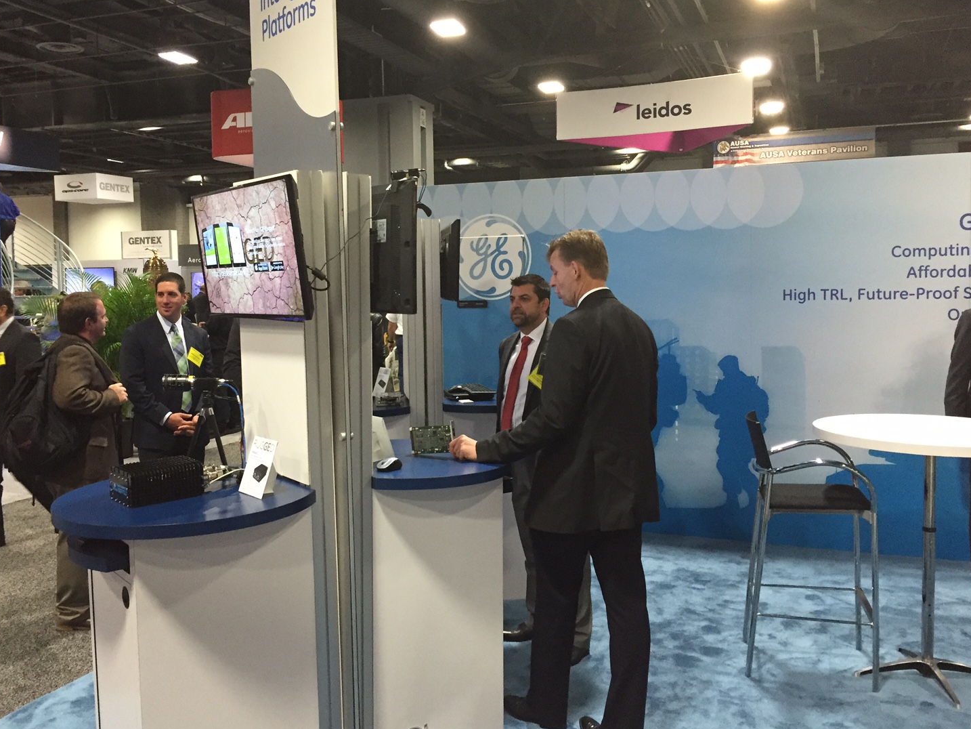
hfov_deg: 55.3
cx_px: 467
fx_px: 926
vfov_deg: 42.9
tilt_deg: -1.3
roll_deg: +0.2
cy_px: 333
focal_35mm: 33
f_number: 2.2
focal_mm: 4.15
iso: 200
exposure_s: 1/30
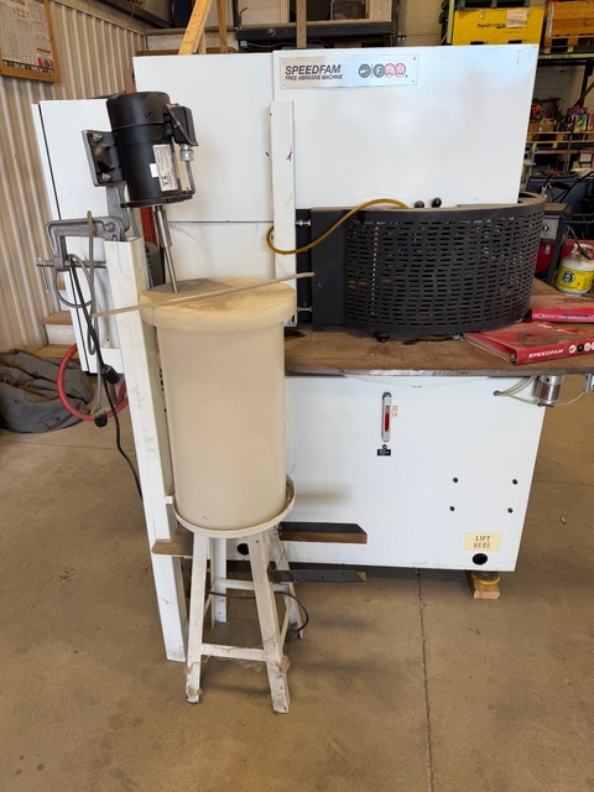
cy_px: 396
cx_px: 297
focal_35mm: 24
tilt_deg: -25.4
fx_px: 549
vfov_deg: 71.6
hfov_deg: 56.8
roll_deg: +0.3
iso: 64
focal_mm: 6.76
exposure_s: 1/120
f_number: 1.78
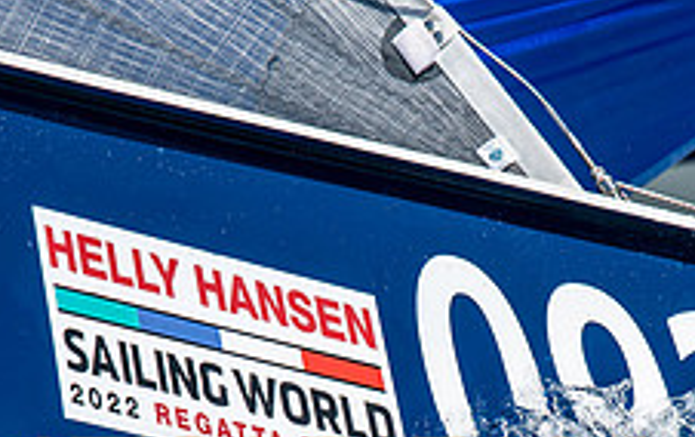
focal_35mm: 1175
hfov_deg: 1.8
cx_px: 517
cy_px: 460
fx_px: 22289
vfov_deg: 1.1
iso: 320
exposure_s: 1/3200
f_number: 5.6
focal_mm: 300
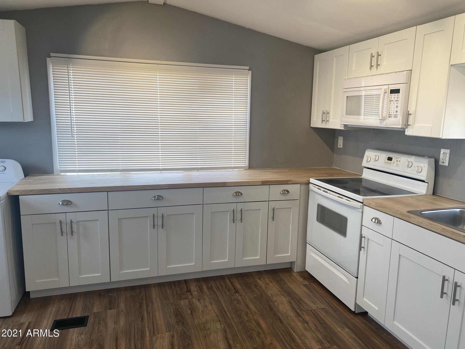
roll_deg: -0.5
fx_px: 349
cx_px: 232
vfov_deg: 53.1
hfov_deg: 67.3
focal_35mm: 26
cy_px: 174
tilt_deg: -9.6
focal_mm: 4.25
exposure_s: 1/120
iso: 32
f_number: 1.8
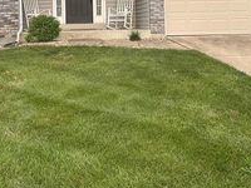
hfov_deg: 31.8
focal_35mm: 60
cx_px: 77
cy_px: 4
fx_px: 435
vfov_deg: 23.5
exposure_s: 1/879
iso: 80
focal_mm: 6.86
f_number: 1.78
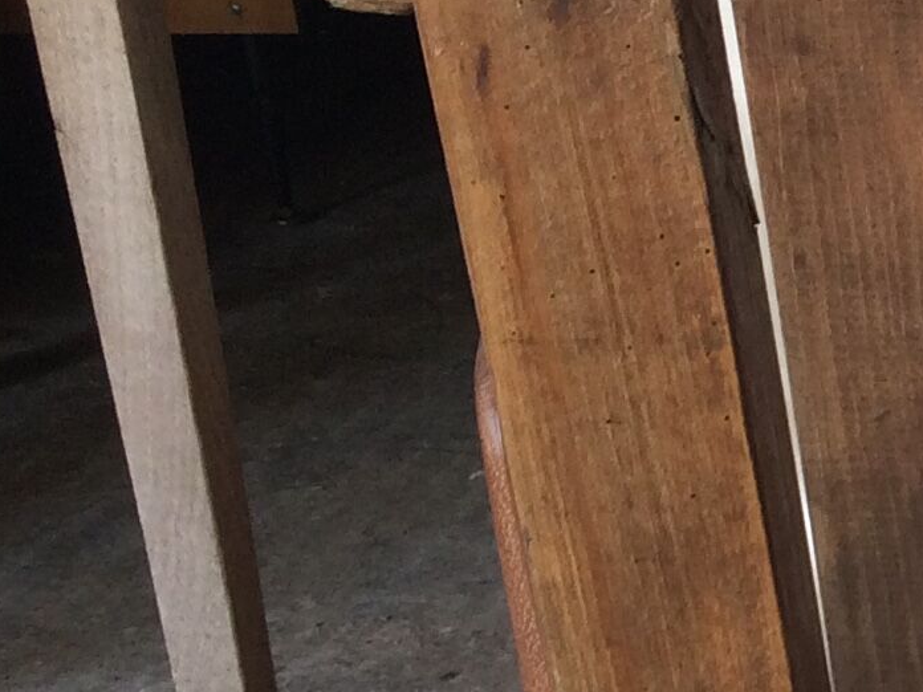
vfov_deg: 10.7
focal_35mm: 136
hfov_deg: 12.6
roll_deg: -0.1
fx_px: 3626
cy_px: 787
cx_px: 1903
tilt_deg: -24.4
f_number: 2.2
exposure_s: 1/50
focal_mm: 4.15
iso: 40
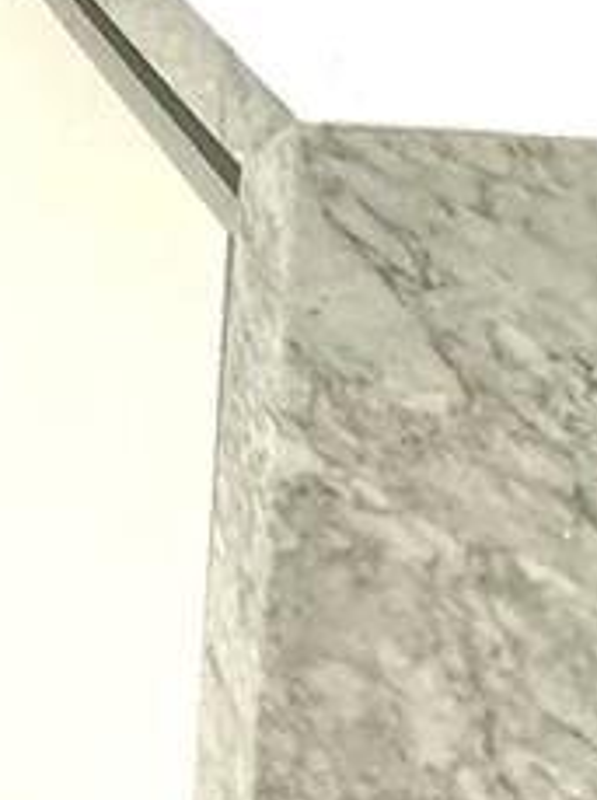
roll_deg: +0.1
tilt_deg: -7.2
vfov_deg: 16.4
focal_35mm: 98
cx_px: -1079
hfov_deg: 11.0
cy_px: -692
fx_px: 2260
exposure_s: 1/99
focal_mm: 2.22
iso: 320
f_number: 2.2
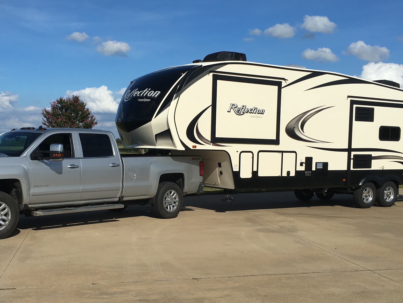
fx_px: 547
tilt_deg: -3.7
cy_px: 183
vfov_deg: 30.8
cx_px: 158
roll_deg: +0.1
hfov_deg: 40.2
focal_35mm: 47
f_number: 2.2
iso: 25
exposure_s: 1/4049
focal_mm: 4.15
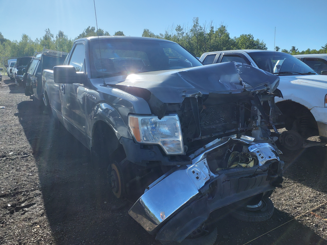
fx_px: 246
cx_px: 164
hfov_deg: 67.3
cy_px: 122
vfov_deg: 53.1
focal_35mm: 26
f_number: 1.9
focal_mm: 3.58
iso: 40
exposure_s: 1/402
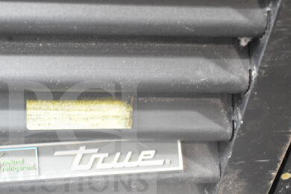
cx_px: 72
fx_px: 588
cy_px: 140
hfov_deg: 27.4
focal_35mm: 73
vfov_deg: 18.6
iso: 1800
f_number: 4.2
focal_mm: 31
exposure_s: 1/50
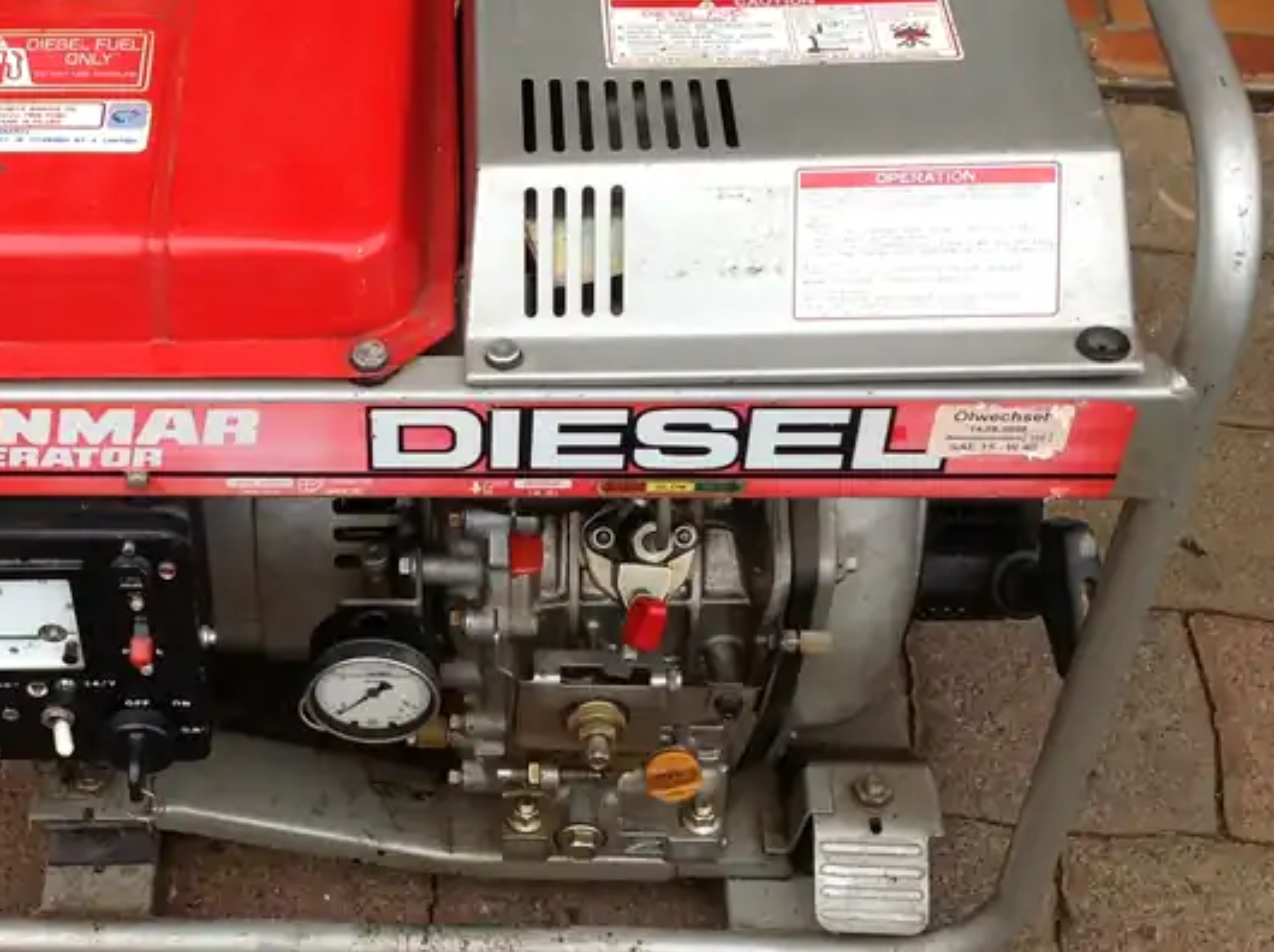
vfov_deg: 22.2
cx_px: 272
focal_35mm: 66
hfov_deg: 28.8
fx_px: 2426
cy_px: 541
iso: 50
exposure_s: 1/221
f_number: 2.4
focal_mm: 4.28
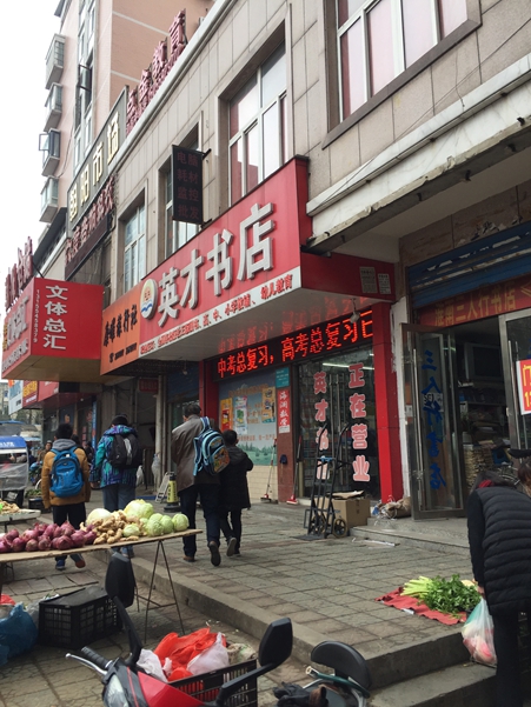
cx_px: 266
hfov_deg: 48.2
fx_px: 593
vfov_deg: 61.6
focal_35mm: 29
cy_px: 354
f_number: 2.2
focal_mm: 4.15
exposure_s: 1/434
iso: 32
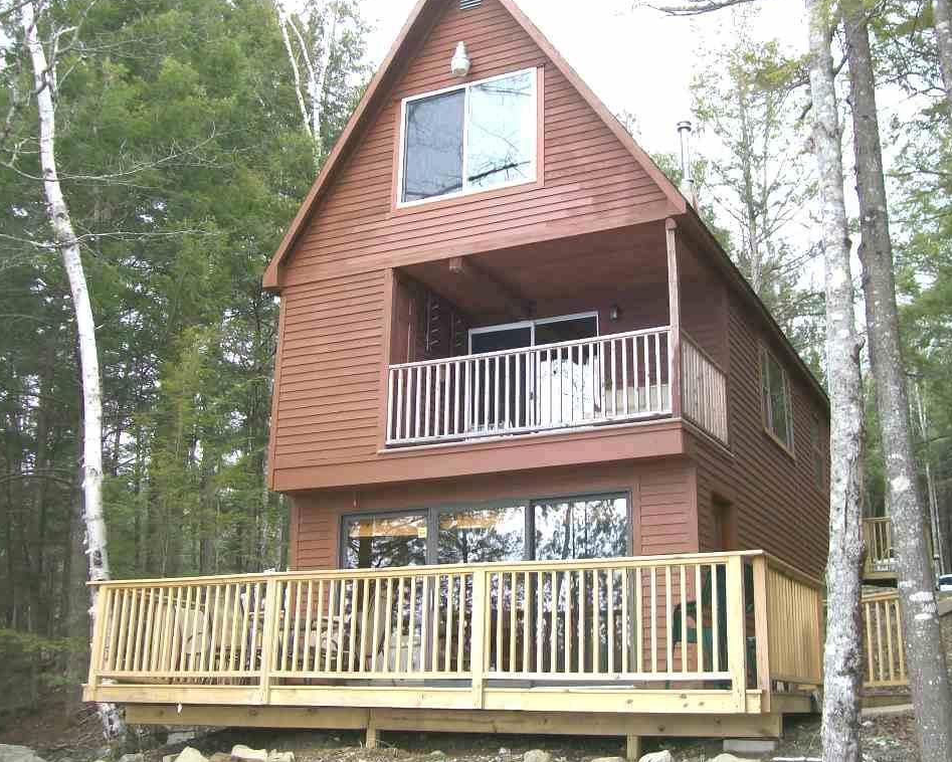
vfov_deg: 39.2
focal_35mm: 38
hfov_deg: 47.9
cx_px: 505
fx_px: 1071
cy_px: 379
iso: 80
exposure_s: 1/191
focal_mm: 6
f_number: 2.7
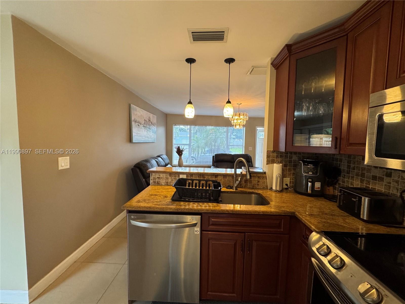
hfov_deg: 102.1
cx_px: 202
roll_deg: -1.5
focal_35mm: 14
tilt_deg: -3.3
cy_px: 152
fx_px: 164
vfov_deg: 85.7
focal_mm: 2.22
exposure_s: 1/120
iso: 320
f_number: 2.2
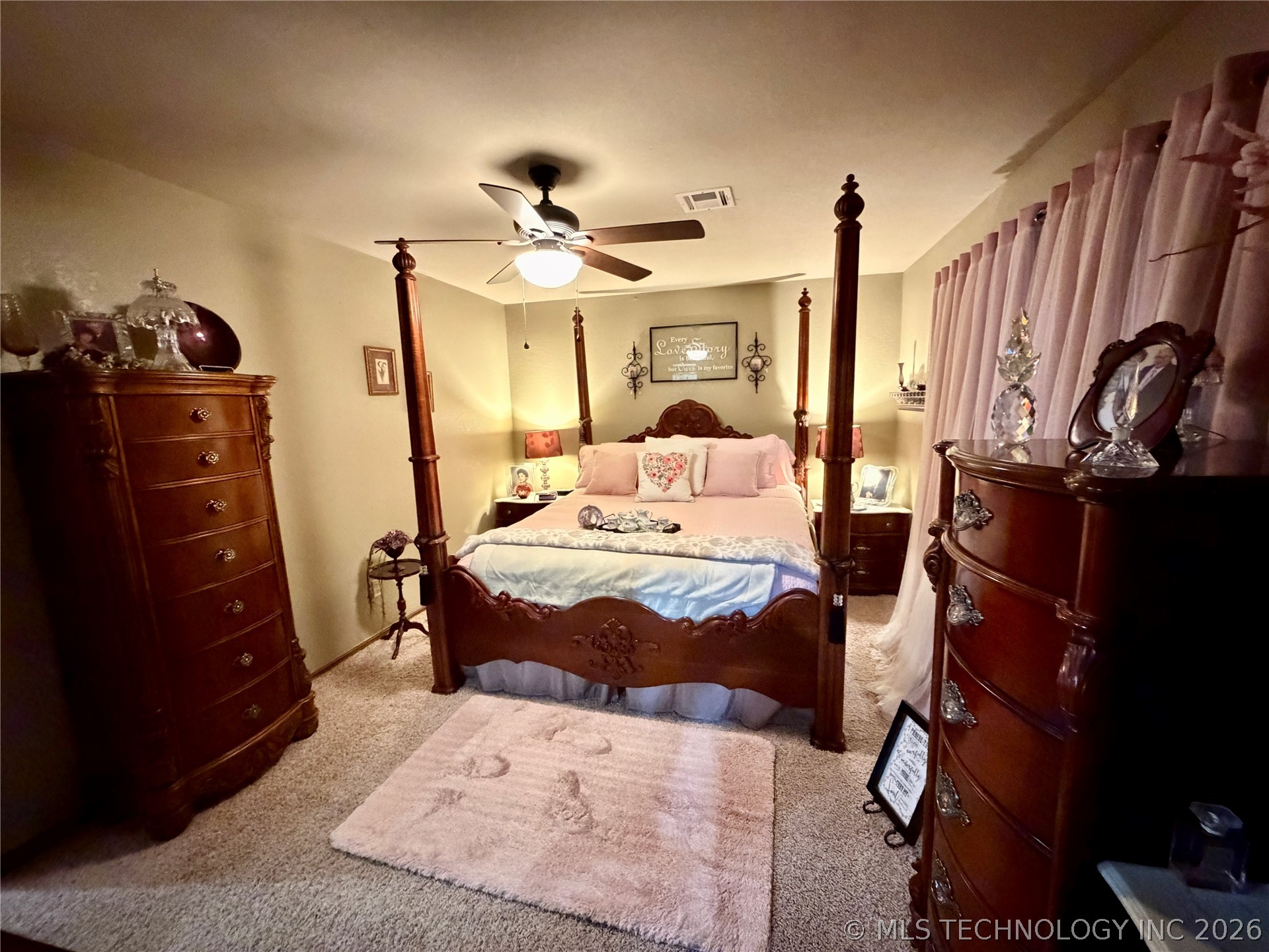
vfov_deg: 85.7
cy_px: 476
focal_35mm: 14
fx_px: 513
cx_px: 634
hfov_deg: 102.1
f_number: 2.2
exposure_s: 1/30
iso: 2000
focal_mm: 2.22
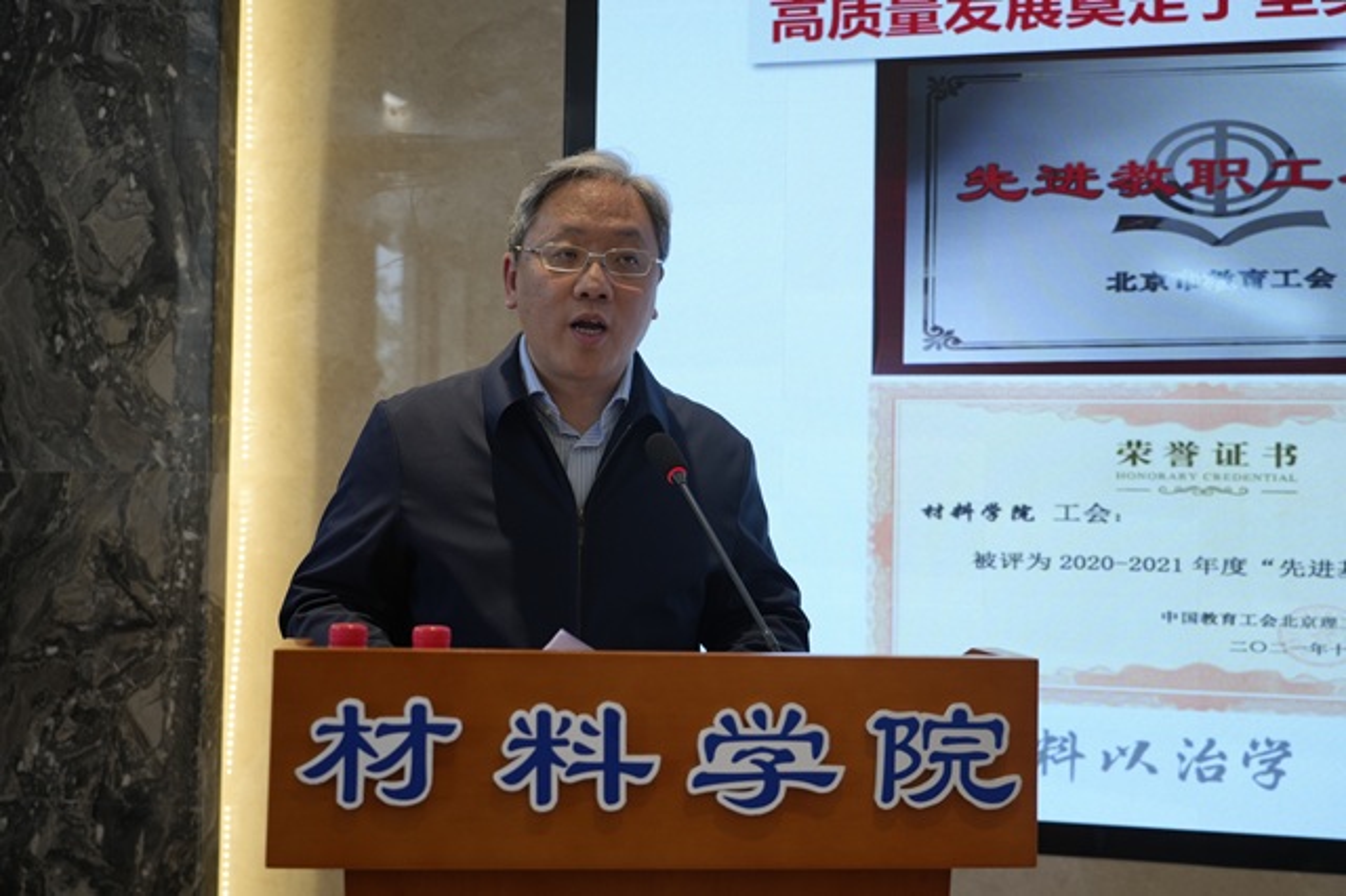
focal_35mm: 46
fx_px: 1719
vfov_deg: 29.2
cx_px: 673
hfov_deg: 42.8
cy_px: 448
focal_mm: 46
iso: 400
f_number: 4
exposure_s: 1/160
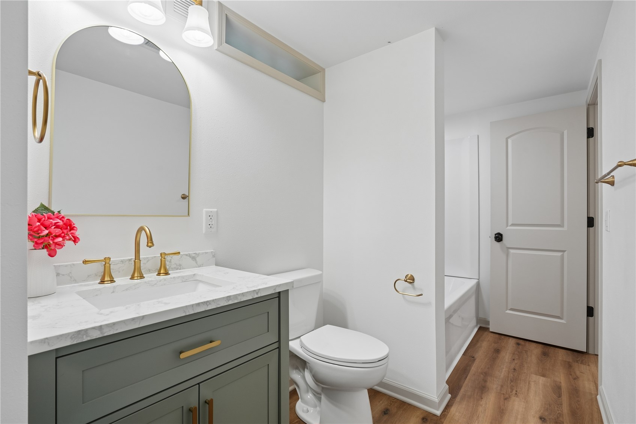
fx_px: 283
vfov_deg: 73.7
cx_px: 318
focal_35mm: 16
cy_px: 212
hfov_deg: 96.7
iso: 400
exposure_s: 1/30
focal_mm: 16
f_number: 9
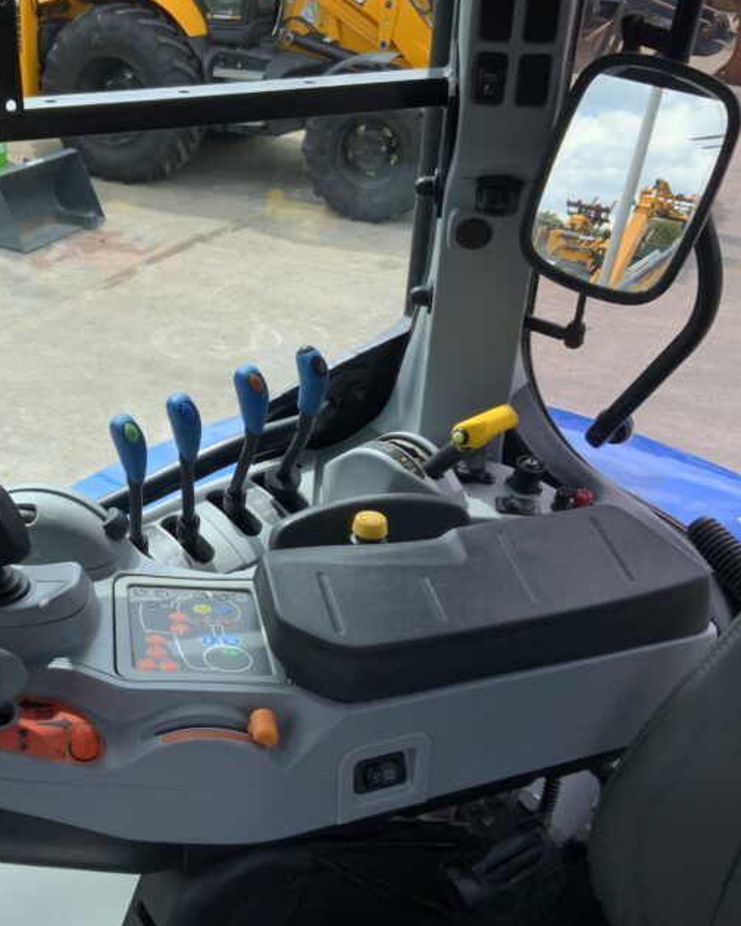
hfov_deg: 31.7
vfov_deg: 40.3
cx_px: 131
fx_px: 1261
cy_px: 485
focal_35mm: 46
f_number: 1.8
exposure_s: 1/482
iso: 16
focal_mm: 3
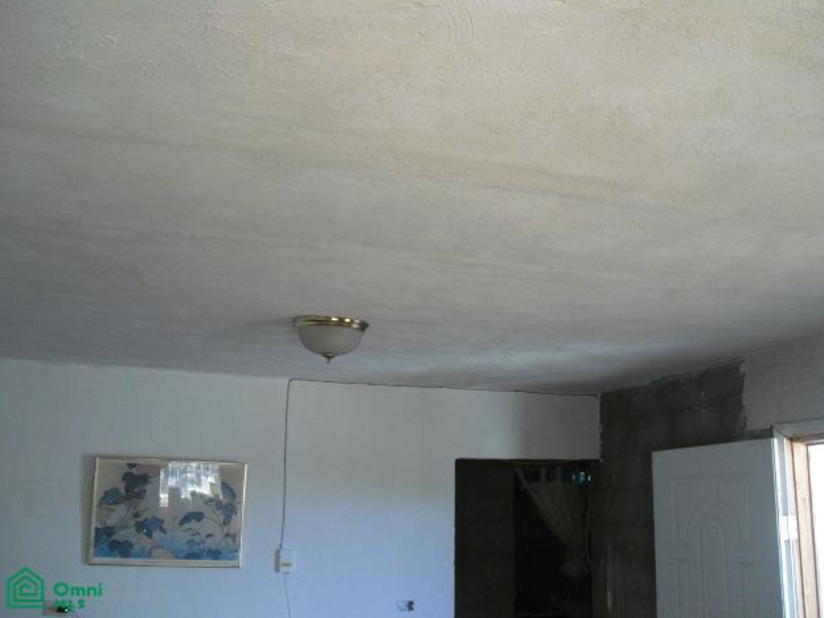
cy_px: 306
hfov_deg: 50.1
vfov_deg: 38.7
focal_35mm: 37
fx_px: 881
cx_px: 414
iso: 400
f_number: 3.1
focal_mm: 6.3
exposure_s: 1/80
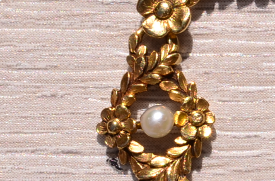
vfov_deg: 2.3
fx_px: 4456
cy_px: 116
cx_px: 399
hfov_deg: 3.5
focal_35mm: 585
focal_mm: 105
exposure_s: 1/100
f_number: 22
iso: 100
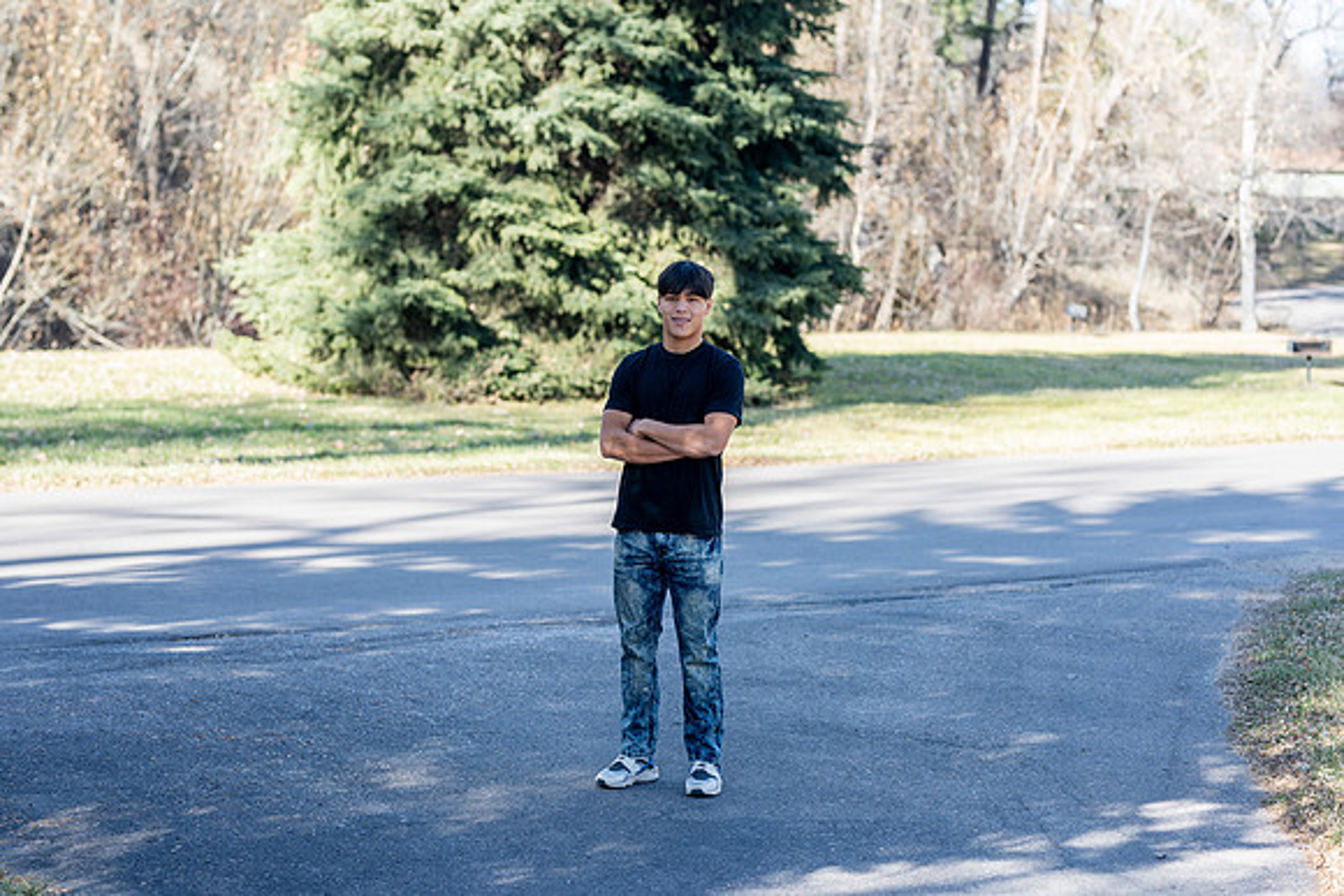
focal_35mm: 85
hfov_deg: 23.9
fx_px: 3174
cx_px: 672
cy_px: 448
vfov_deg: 16.1
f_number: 3.2
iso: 31
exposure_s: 1/200
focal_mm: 85
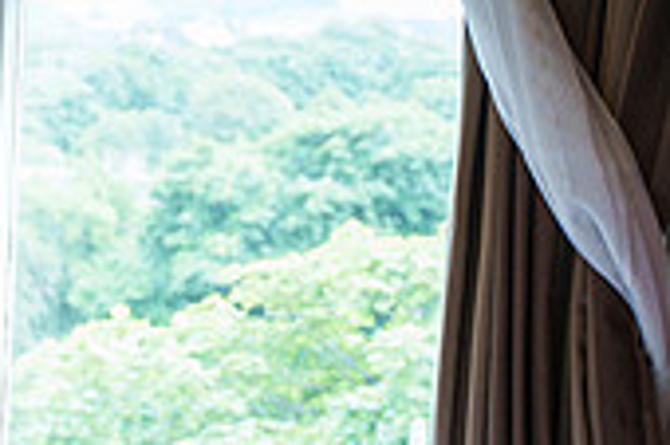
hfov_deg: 15.1
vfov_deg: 11.6
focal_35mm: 118
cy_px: 352
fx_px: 2194
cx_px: -523
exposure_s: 1/500
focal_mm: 28
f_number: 2.8
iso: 800
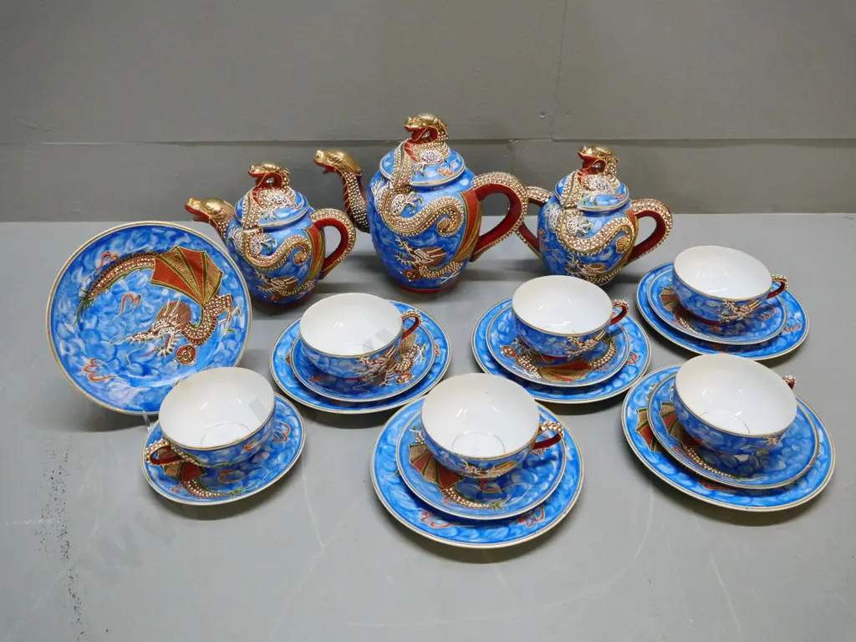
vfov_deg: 46.8
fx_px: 742
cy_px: 321
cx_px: 428
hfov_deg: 60.0
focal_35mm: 30
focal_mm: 15
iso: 3200
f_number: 5.6
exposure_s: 1/200
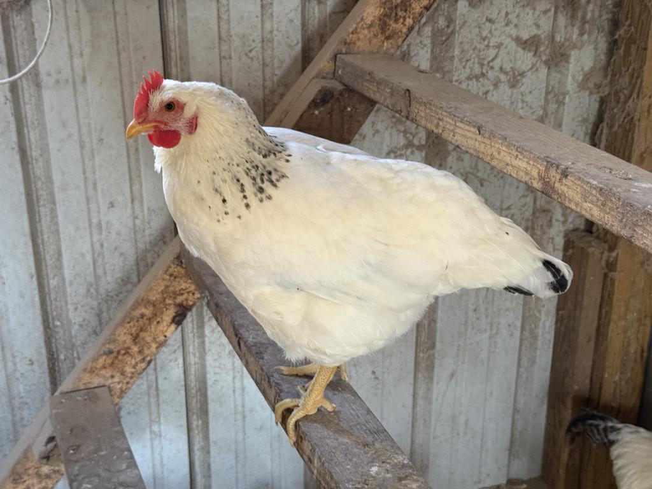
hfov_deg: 39.7
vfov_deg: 30.3
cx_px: 326
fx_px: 904
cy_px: 244
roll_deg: -0.4
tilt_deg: -23.2
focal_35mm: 48
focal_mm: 6.76
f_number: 1.78
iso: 400
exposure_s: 1/40
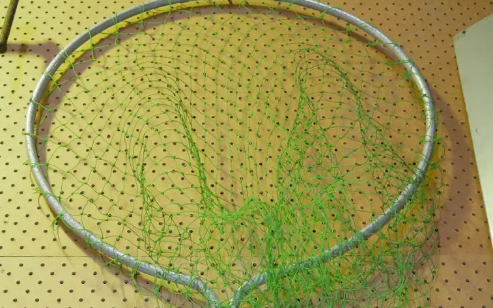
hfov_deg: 31.1
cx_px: 244
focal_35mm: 66
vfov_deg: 19.4
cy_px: 272
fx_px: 887
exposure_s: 1/160
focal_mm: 23
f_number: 5.6
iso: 3200
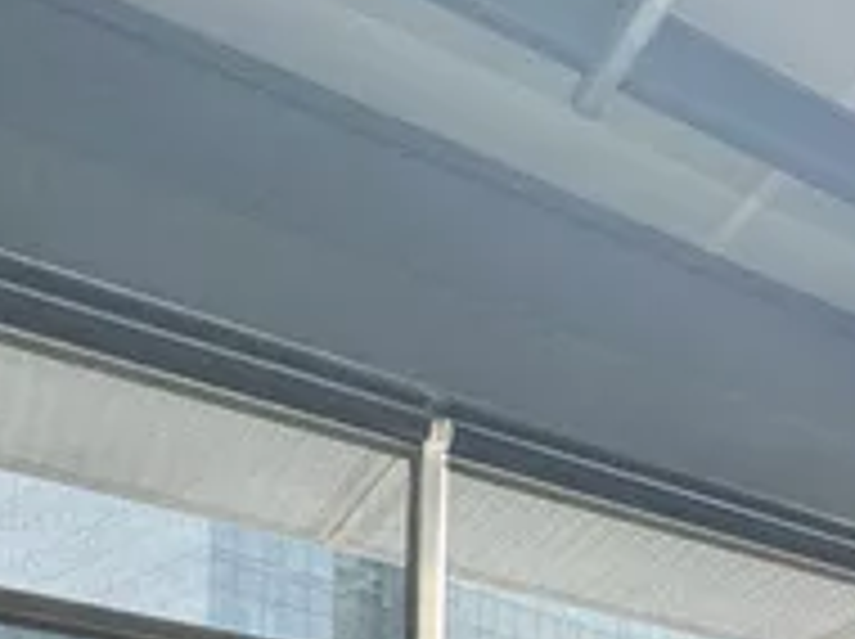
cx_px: 1210
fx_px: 1455
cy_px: 1089
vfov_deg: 19.6
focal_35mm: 59
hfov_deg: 26.0
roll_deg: -0.7
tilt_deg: +0.3
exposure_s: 1/50
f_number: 2.2
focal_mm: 2.22
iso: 160
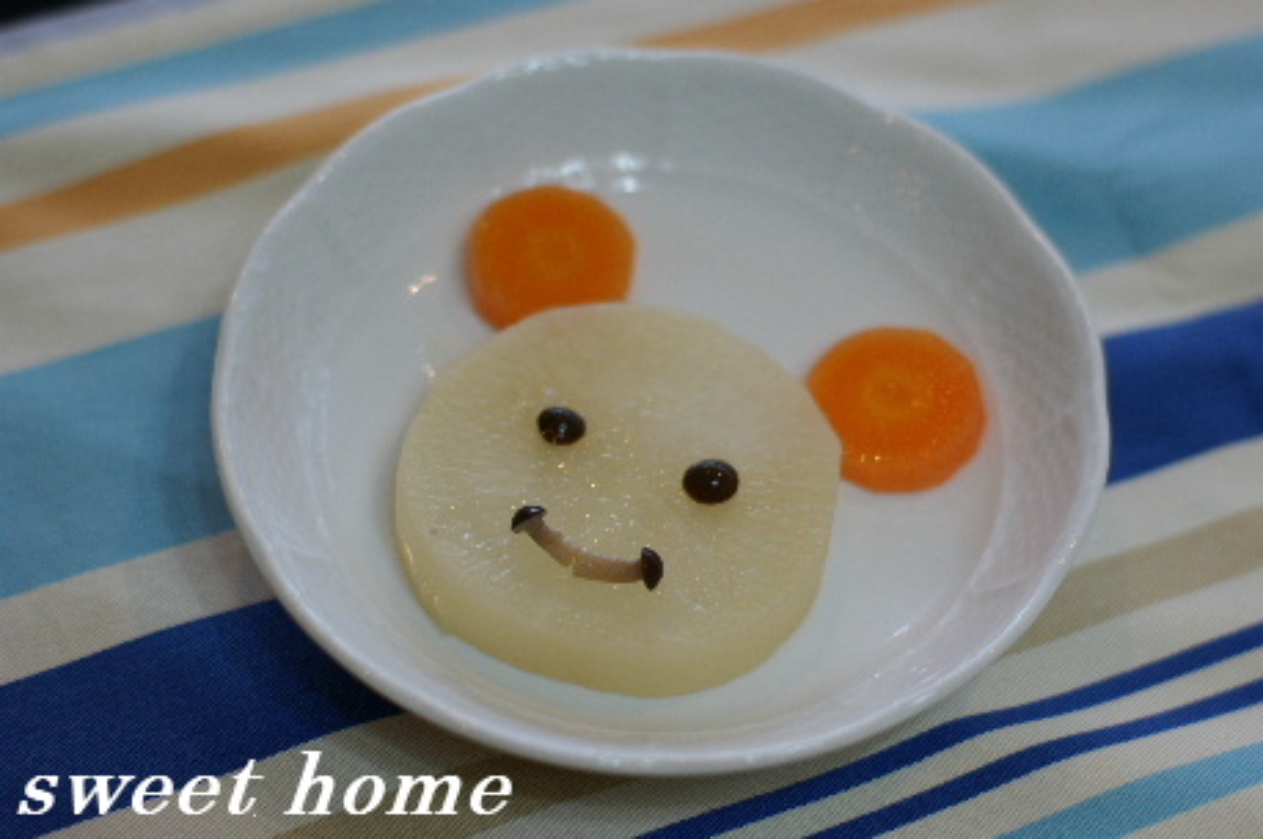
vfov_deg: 18.1
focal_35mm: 75
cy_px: 420
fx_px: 2628
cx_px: 632
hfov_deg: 27.0
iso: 100
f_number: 2.2
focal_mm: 50
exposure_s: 1/80
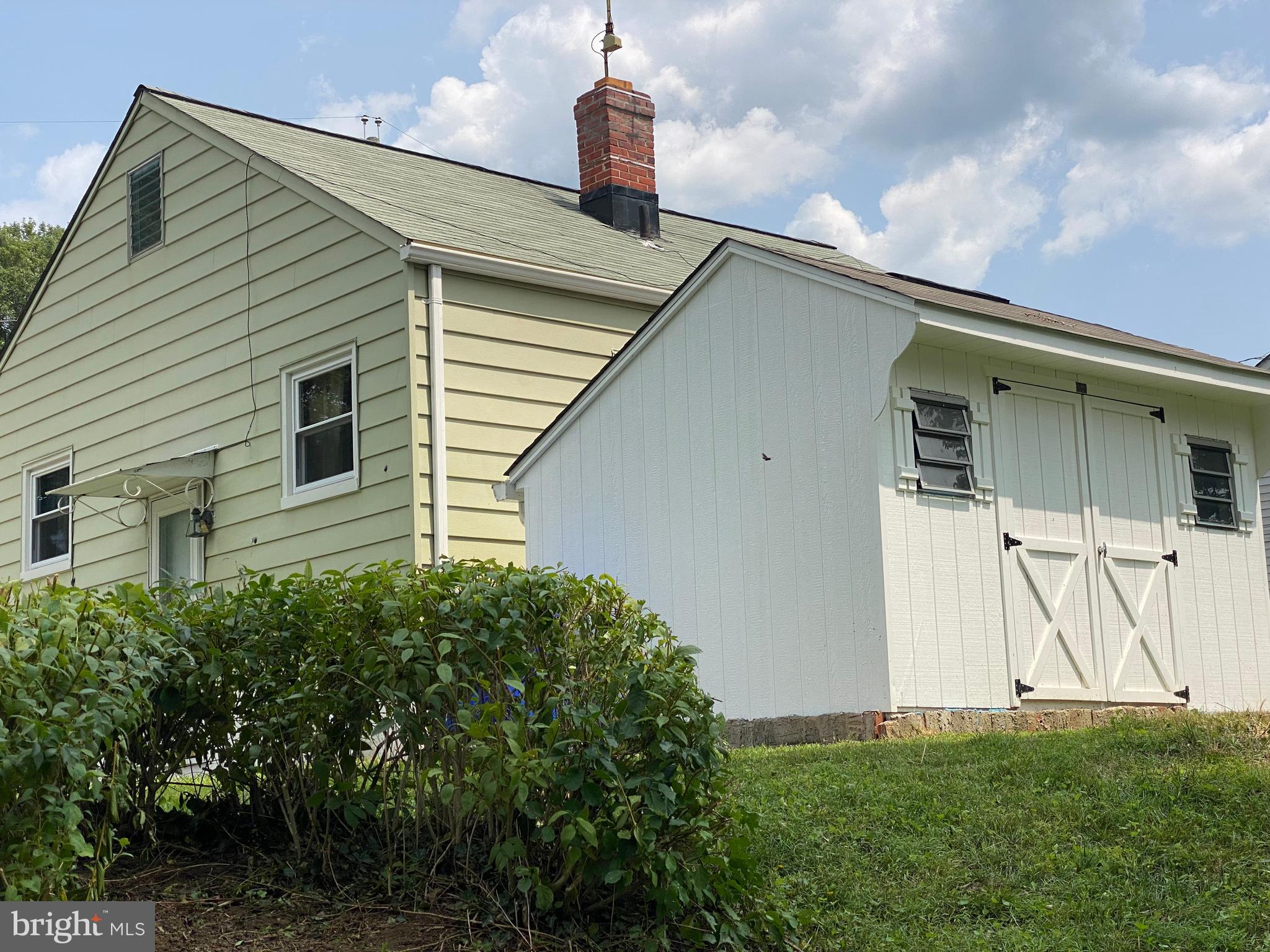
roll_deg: +2.4
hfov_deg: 36.8
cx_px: 635
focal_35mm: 52
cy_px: 476
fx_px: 1908
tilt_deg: +9.9
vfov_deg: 28.0
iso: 20
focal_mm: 6
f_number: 2
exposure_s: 1/2083
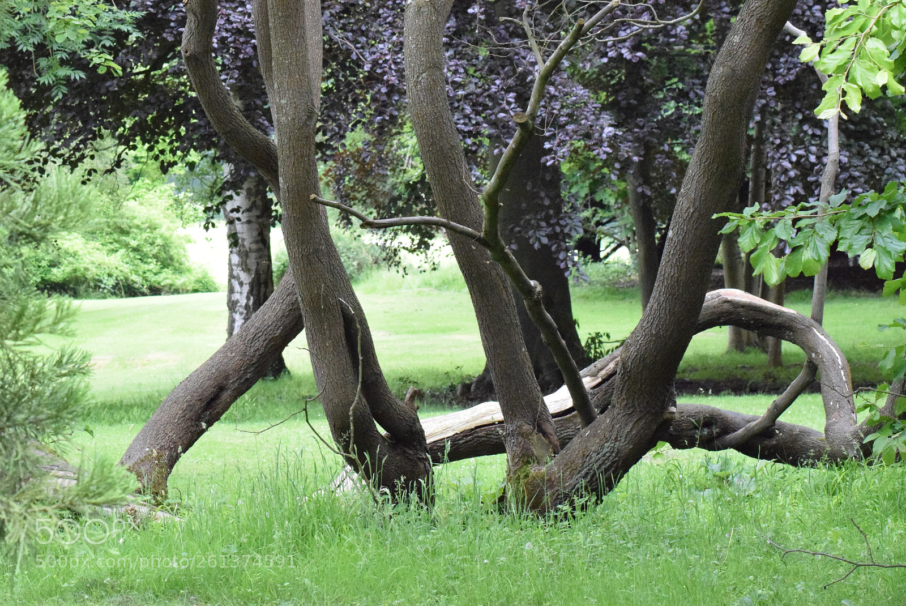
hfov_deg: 16.1
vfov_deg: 10.8
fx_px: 3212
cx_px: 453
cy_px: 303
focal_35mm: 128
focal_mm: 85
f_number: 13
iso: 12800
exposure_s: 1/1000
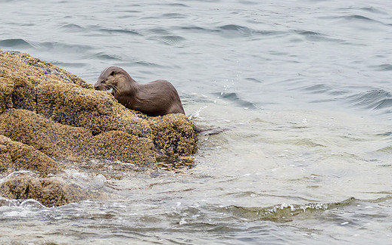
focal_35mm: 1155
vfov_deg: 1.1
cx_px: 114
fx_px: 12342
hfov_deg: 1.8
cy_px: 84
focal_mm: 300
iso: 800
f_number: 4.5
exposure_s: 1/1250
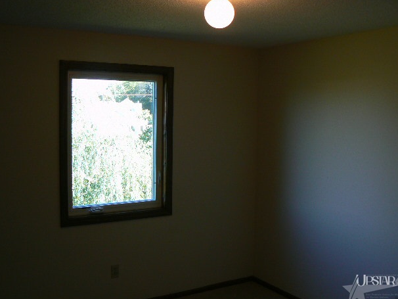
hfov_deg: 49.0
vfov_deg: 37.7
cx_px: 195
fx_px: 437
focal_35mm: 38
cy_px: 149
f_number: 2.8
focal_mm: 6
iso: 80
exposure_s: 1/40
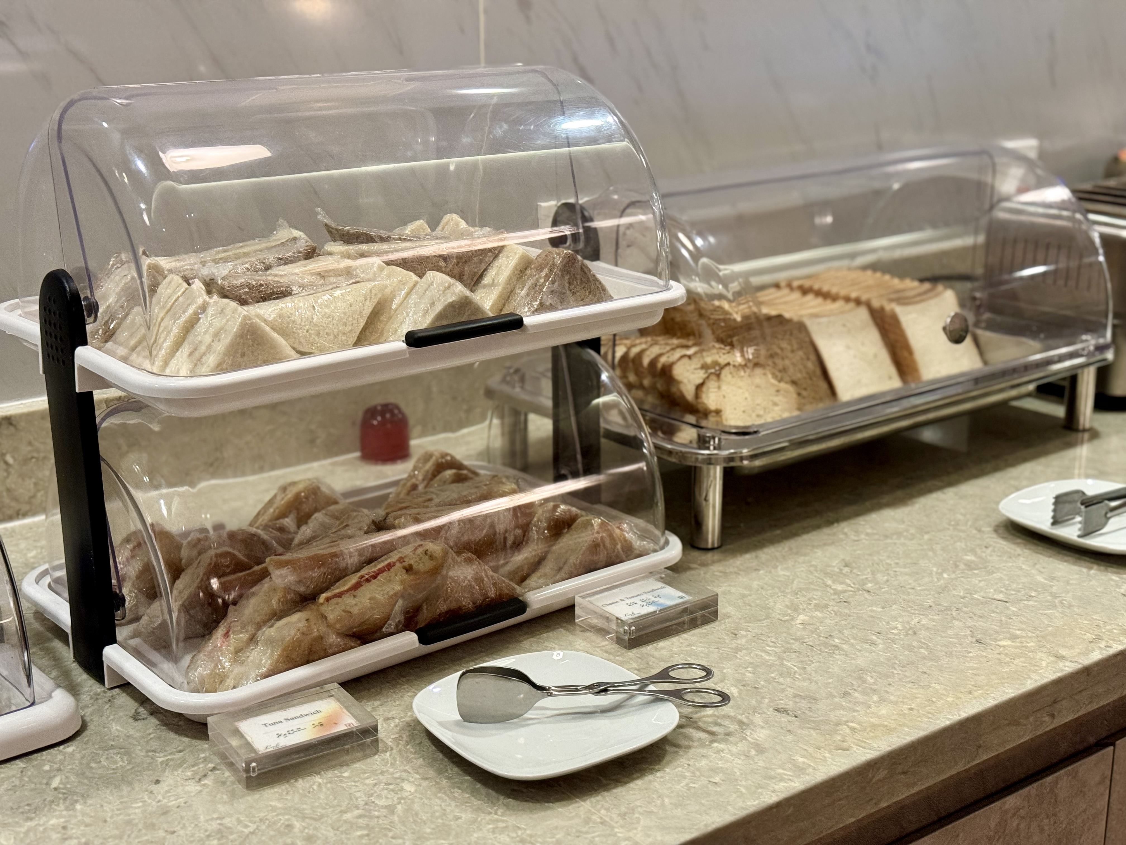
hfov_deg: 39.7
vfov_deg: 30.3
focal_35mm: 48
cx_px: 563
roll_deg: +0.5
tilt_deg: -16.2
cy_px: 422
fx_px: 1561
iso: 250
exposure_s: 1/33
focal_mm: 6.86
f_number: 1.78
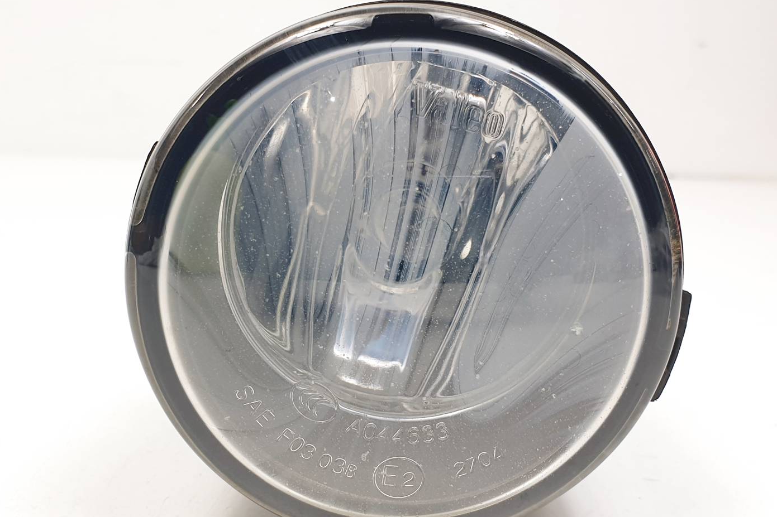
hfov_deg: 65.5
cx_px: 389
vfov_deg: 46.4
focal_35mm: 28
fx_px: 604
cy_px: 266
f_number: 2.4
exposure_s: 1/154
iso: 50
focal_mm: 4.3
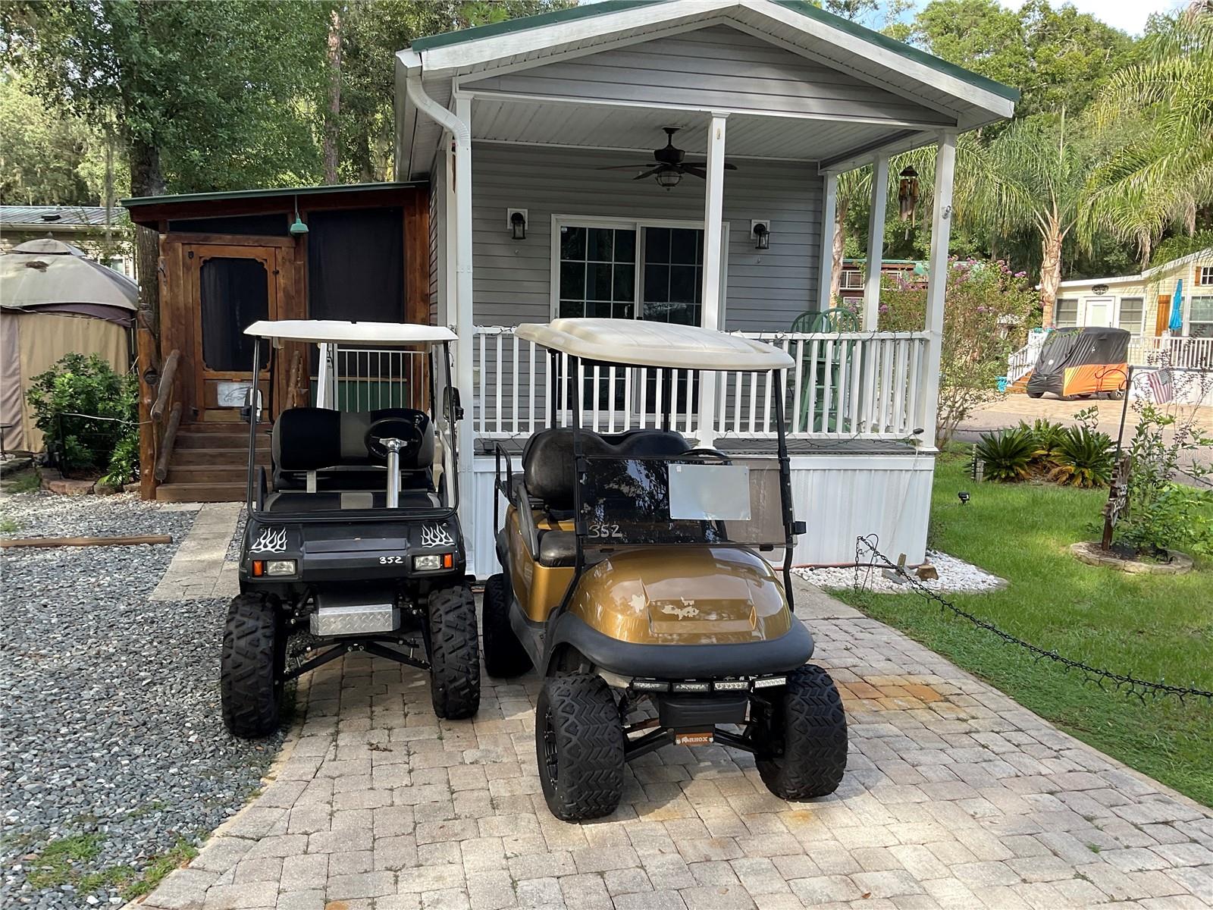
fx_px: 1016
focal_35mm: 29
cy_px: 455
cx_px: 606
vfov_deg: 48.2
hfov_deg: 61.7
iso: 16
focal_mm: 3
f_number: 1.8
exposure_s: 1/169
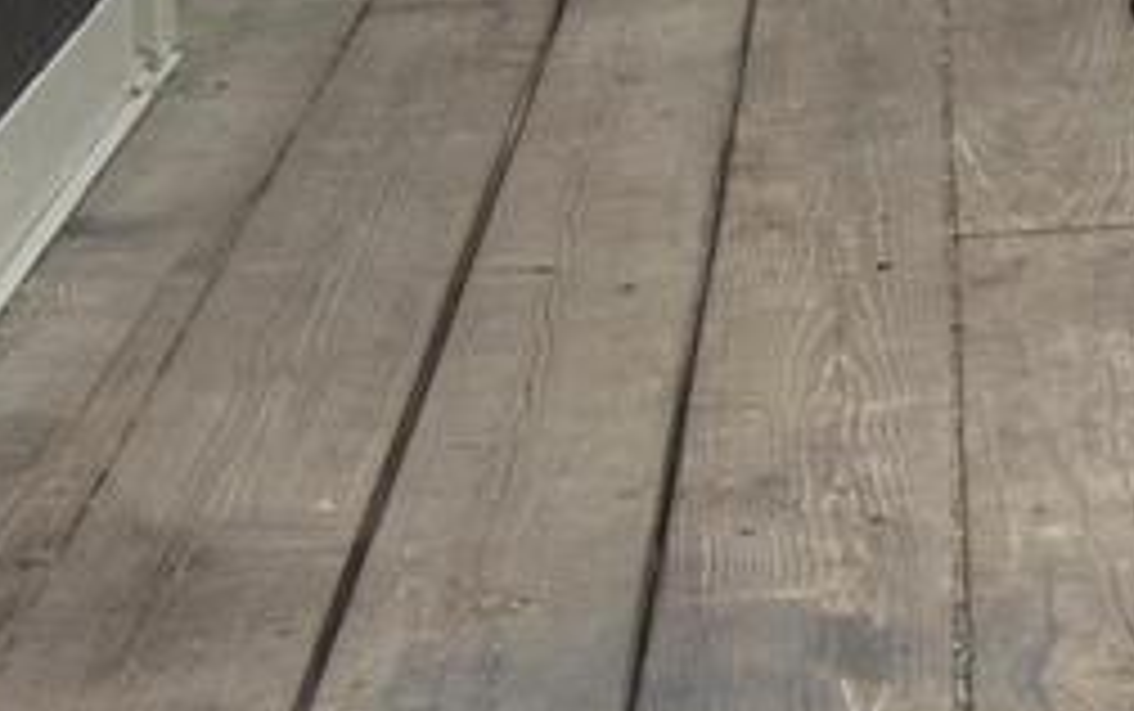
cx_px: 2462
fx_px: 5753
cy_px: -616
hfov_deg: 10.2
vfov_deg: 6.9
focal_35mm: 186
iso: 220
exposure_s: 1/400
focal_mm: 20
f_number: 8
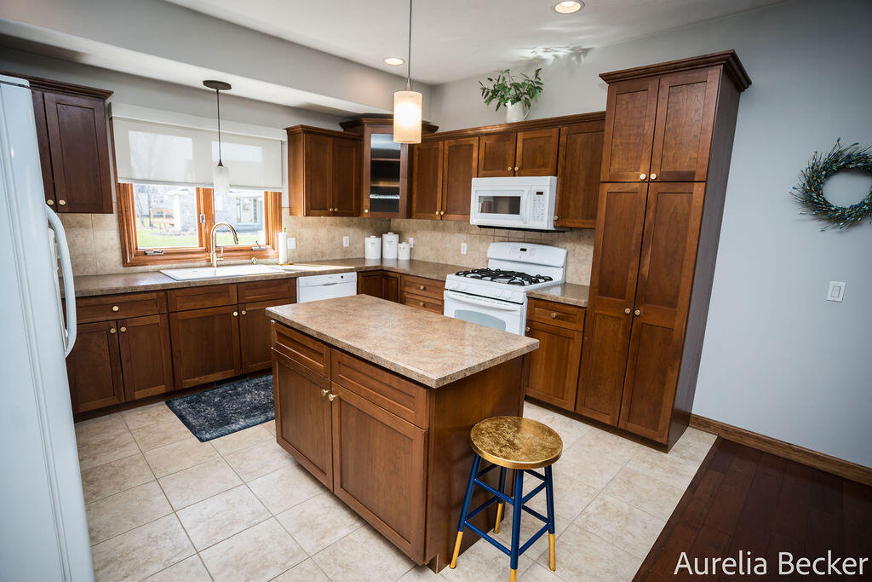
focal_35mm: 17
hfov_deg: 93.3
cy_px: 291
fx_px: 412
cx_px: 436
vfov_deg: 70.5
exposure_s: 1/200
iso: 320
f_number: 2.8
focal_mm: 17
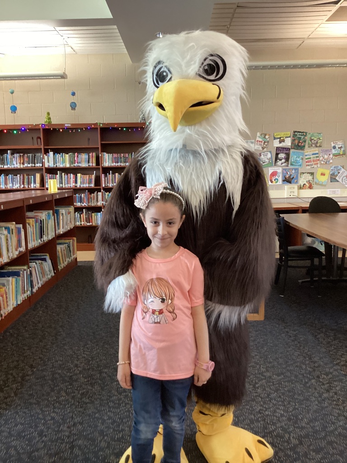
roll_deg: +0.6
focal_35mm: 31
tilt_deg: -7.6
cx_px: 174
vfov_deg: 58.4
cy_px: 232
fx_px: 414
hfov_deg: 45.4
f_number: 2.4
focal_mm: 3.3
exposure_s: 1/40
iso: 320
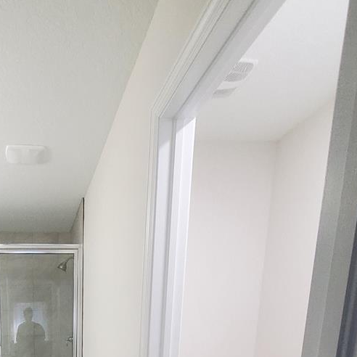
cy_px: 395
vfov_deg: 43.7
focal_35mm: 28
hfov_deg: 52.0
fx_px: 327
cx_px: 51
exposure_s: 1/60
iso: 500
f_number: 2.2
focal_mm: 1.8
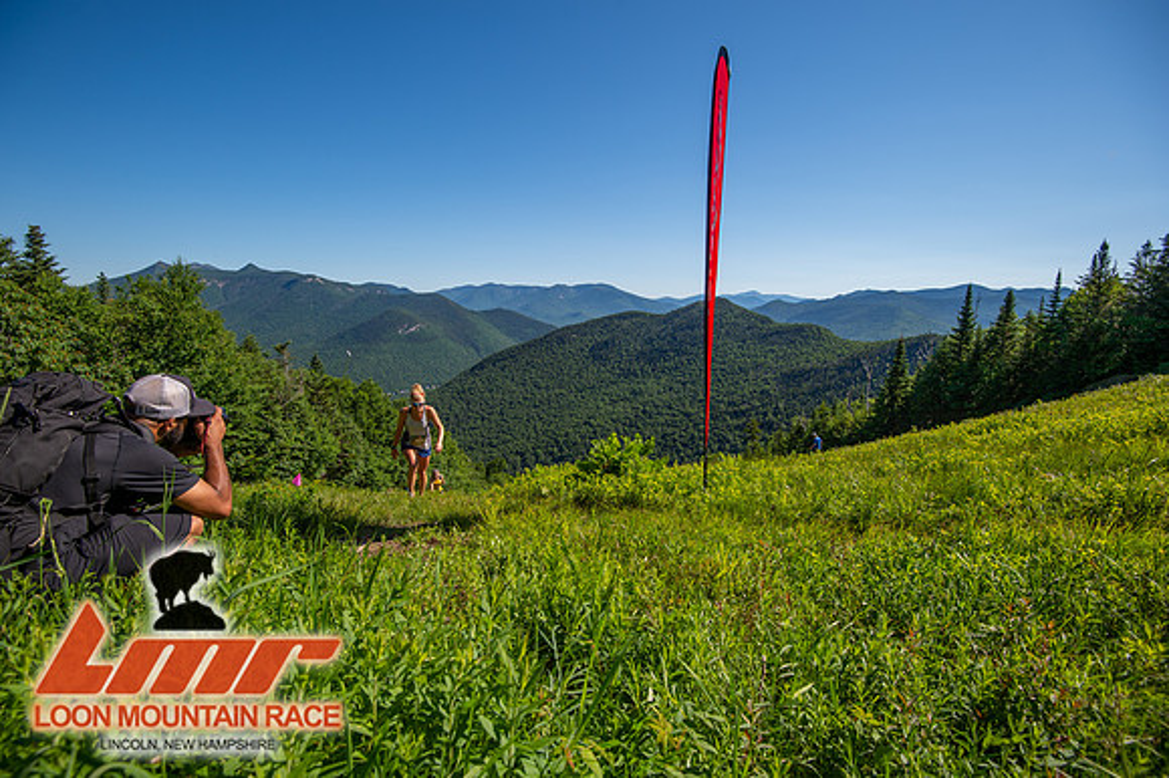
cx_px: 584
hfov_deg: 96.8
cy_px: 389
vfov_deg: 73.7
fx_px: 519
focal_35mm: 16
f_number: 5
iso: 100
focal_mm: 16
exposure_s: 1/640
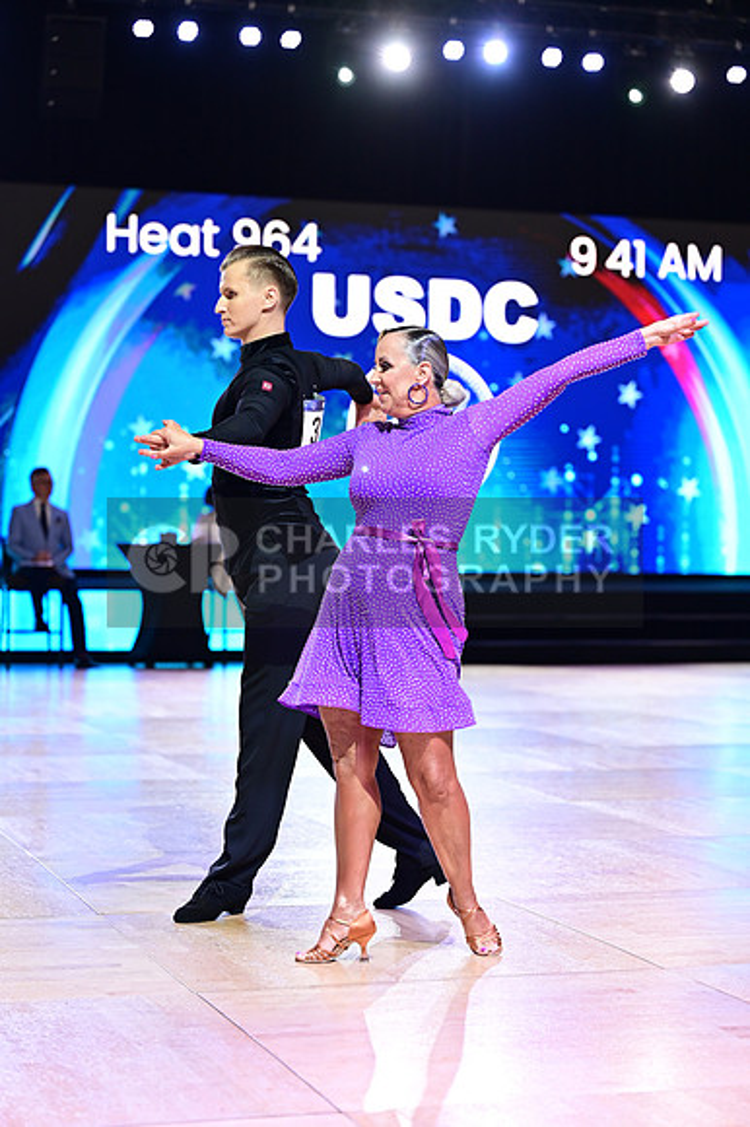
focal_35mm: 74
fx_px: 2315
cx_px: 375
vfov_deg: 27.4
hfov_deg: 18.4
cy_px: 564
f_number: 2.8
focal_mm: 74
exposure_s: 1/400
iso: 1600
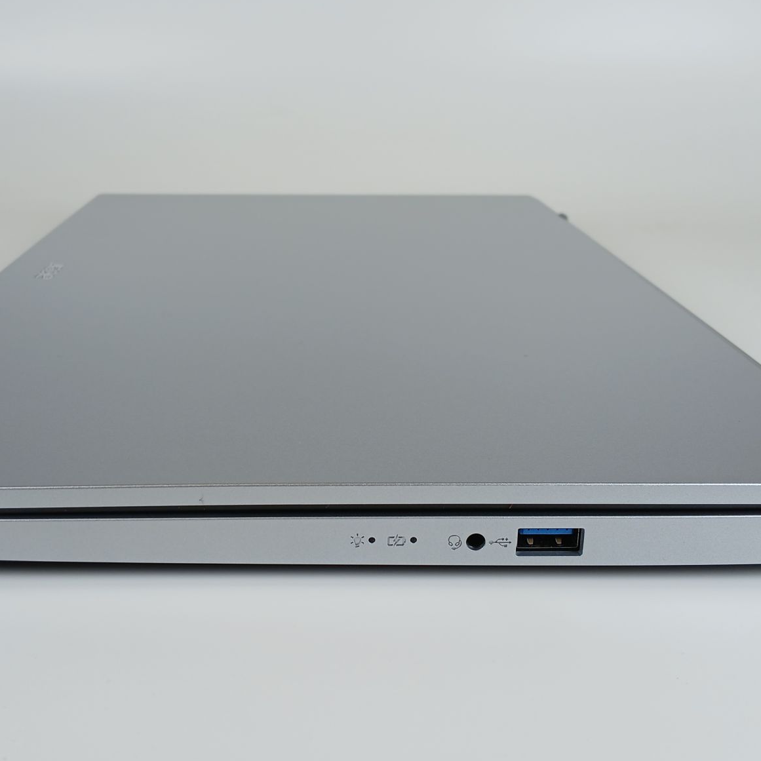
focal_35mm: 38
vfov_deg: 43.9
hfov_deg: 43.8
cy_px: 370
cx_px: 335
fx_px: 945
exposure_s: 1/105
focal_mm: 3.98
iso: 20
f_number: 1.8
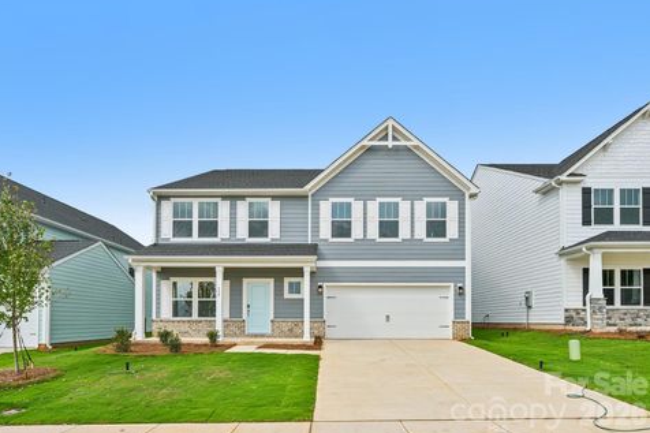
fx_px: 379
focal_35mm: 21
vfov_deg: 59.4
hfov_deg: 81.2
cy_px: 210
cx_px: 310
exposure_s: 1/400
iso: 100
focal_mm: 20
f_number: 8
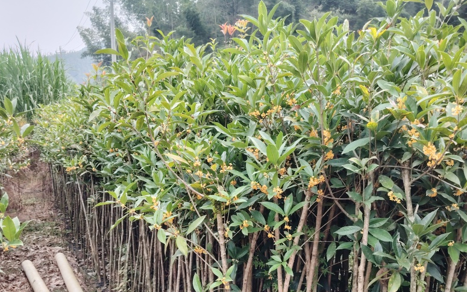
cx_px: 236
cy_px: 237
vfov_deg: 35.1
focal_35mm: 35
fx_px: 446
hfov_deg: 55.3
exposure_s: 1/900
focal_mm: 5.25
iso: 438
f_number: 1.75
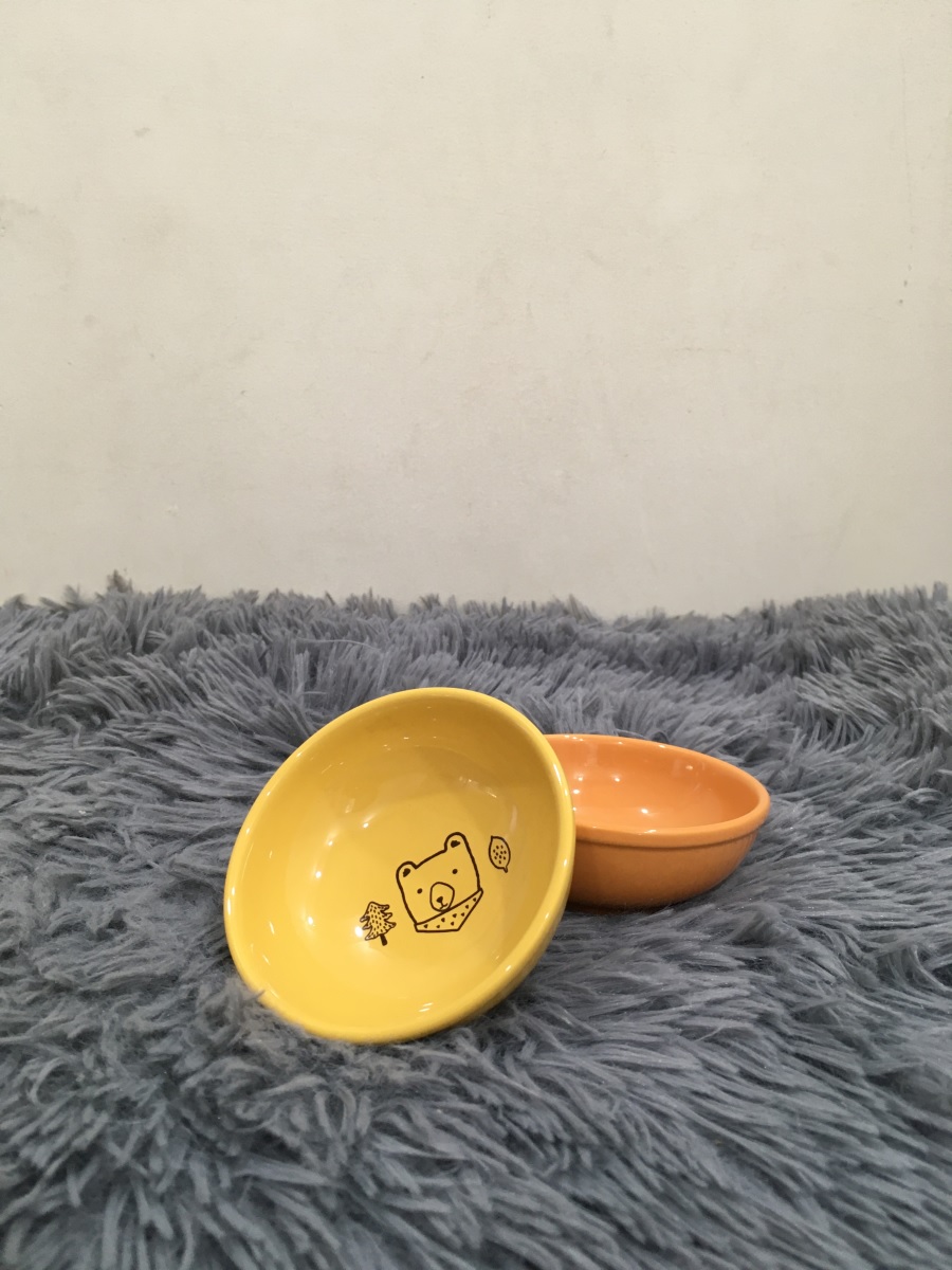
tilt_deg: -17.2
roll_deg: -1.9
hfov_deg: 48.2
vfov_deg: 61.7
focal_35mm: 29
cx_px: 476
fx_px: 1063
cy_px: 635
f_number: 2.2
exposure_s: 1/33
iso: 100
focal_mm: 4.15
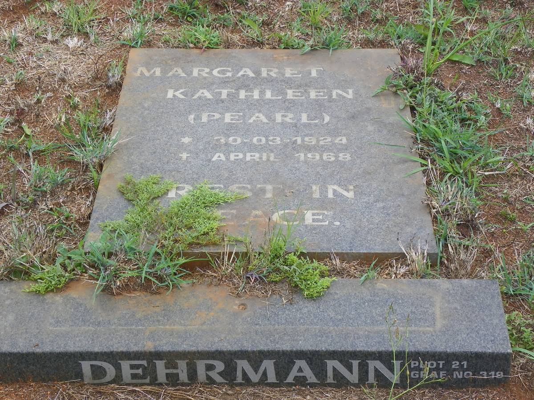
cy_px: 200
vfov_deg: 18.4
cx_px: 267
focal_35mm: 80
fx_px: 1234
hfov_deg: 24.4
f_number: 5
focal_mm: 14.2
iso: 64
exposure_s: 1/200
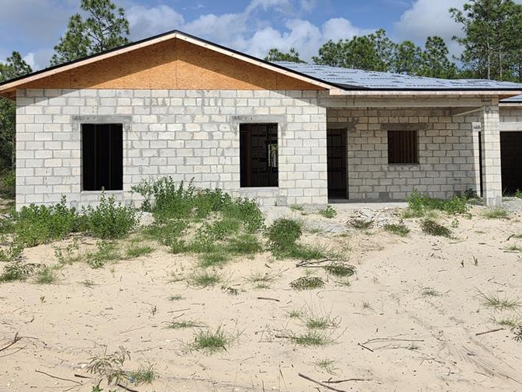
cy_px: 149
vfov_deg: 40.5
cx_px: 293
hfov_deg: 52.5
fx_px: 528
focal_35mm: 35
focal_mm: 6.5
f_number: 1.4
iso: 32
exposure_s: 1/7939
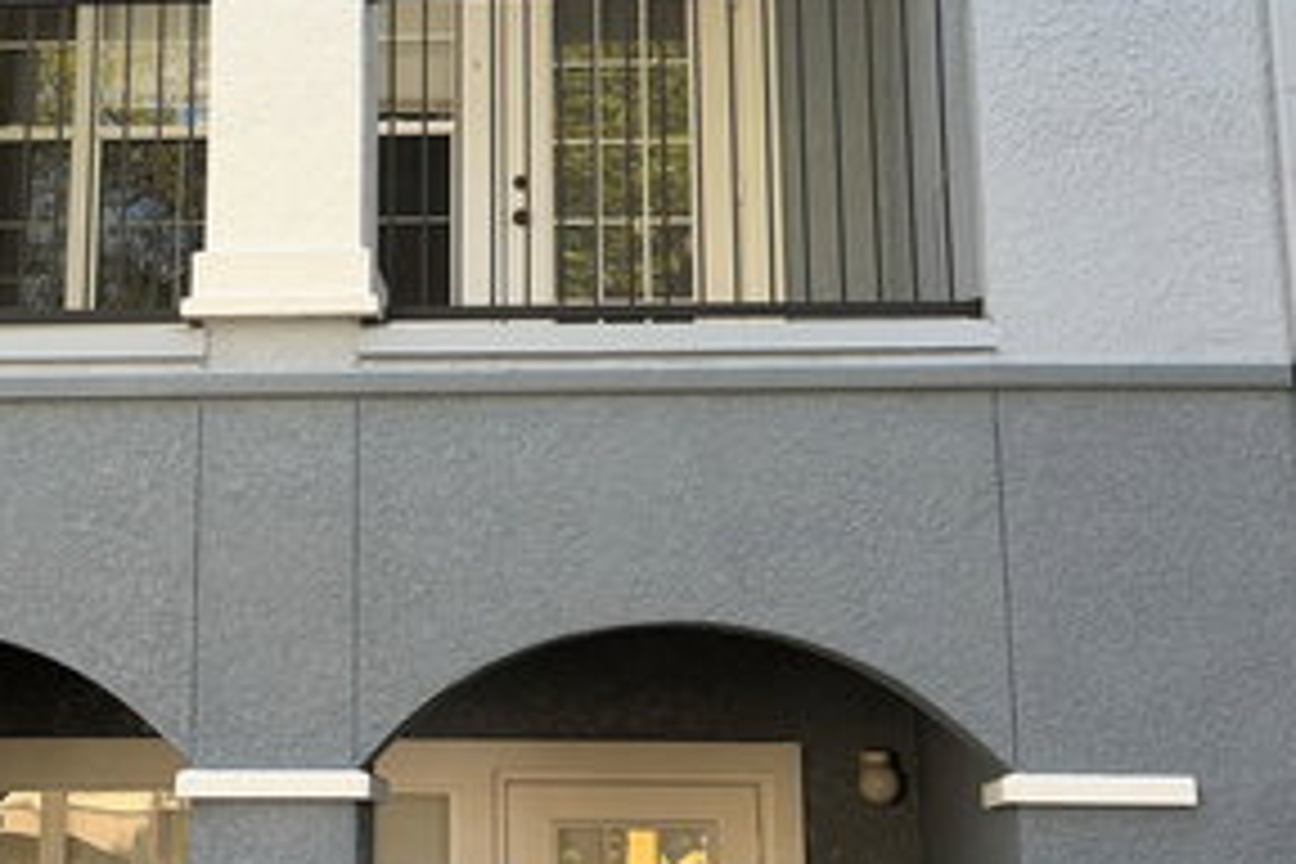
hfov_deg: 27.1
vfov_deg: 18.3
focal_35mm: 74
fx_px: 2664
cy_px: 171
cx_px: 367
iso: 64
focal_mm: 6.76
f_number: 1.78
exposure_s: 1/402
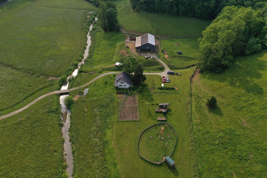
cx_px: 134
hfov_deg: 65.5
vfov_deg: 46.4
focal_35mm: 28
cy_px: 89
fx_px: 208
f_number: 4.5
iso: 100
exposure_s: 1/120
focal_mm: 10.26
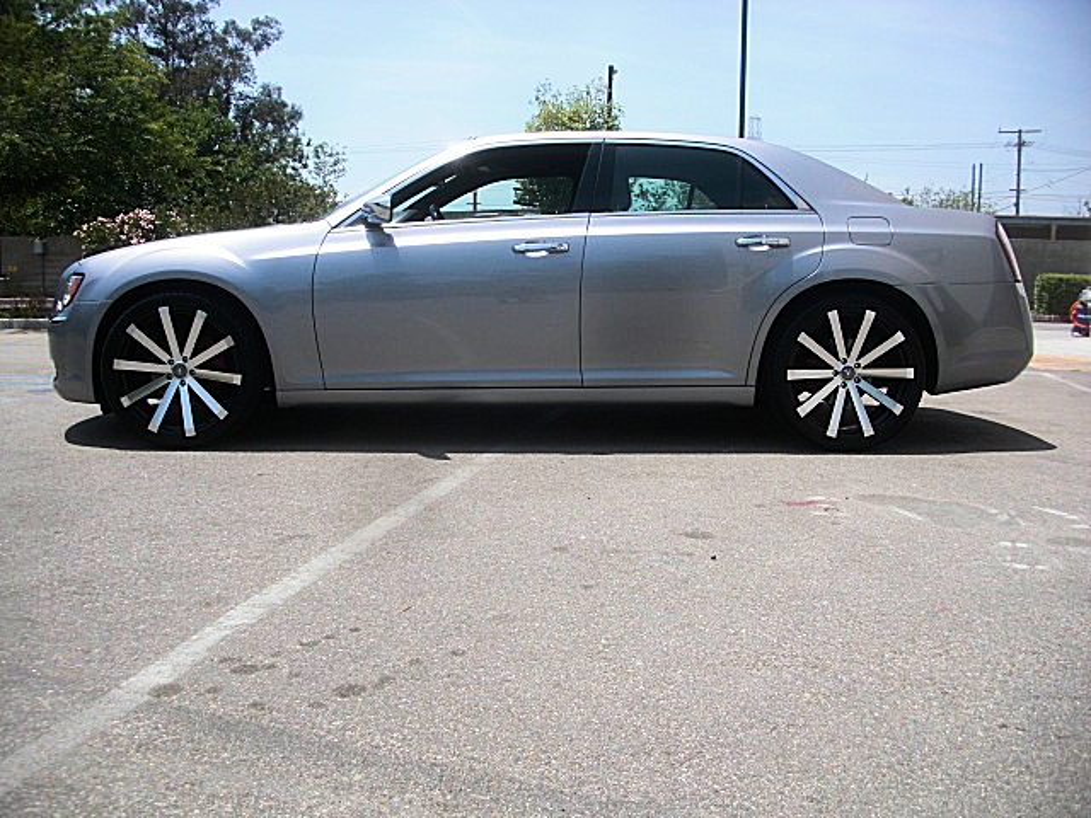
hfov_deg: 51.4
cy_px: 409
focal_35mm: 36
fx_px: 1135
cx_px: 546
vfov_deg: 39.7
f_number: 2.8
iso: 50
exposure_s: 1/1000
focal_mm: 6.3
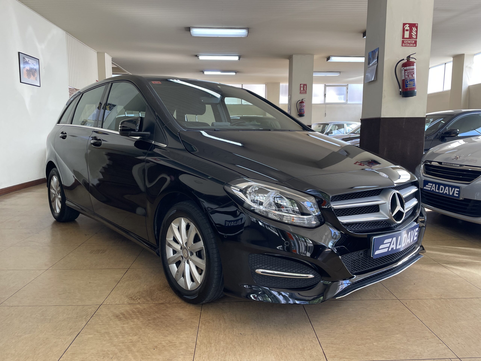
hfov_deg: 67.3
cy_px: 180
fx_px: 361
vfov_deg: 53.1
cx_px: 240
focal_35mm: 26
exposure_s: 1/100
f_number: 1.6
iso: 64
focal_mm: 4.2
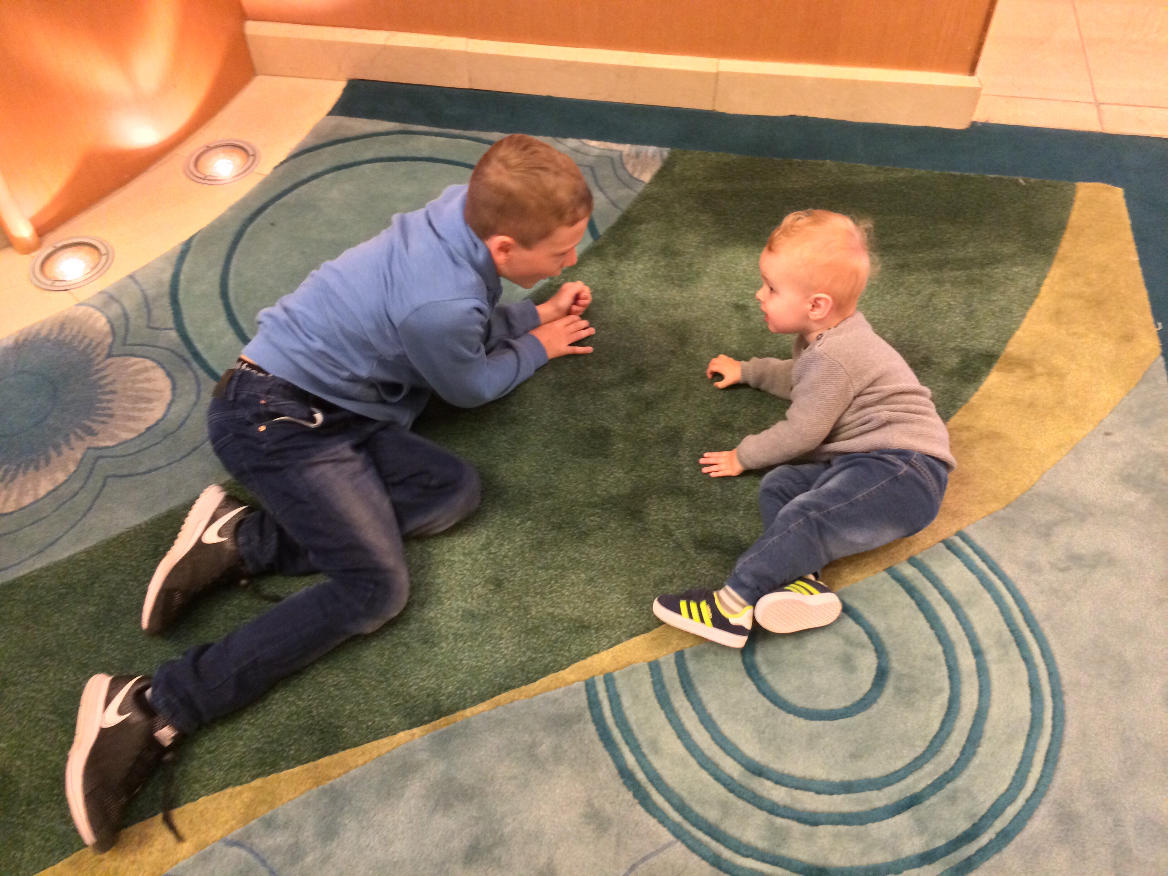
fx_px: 979
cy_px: 438
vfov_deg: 48.2
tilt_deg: -51.8
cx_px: 584
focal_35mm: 29
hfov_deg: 61.7
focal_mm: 4.15
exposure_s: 1/17
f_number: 2.2
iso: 320
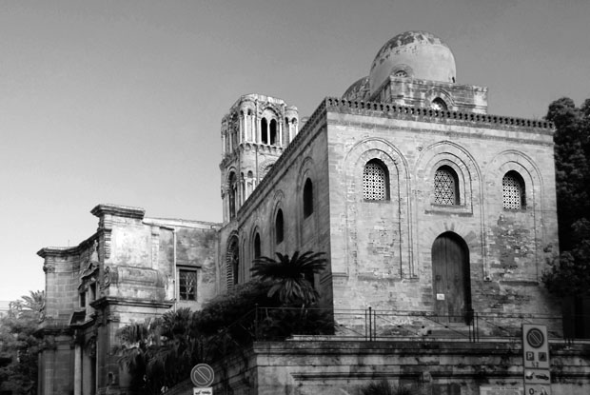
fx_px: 689
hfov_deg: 46.3
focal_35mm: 42
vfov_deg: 32.0
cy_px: 198
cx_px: 295
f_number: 4.5
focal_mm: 28
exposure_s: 1/250
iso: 400
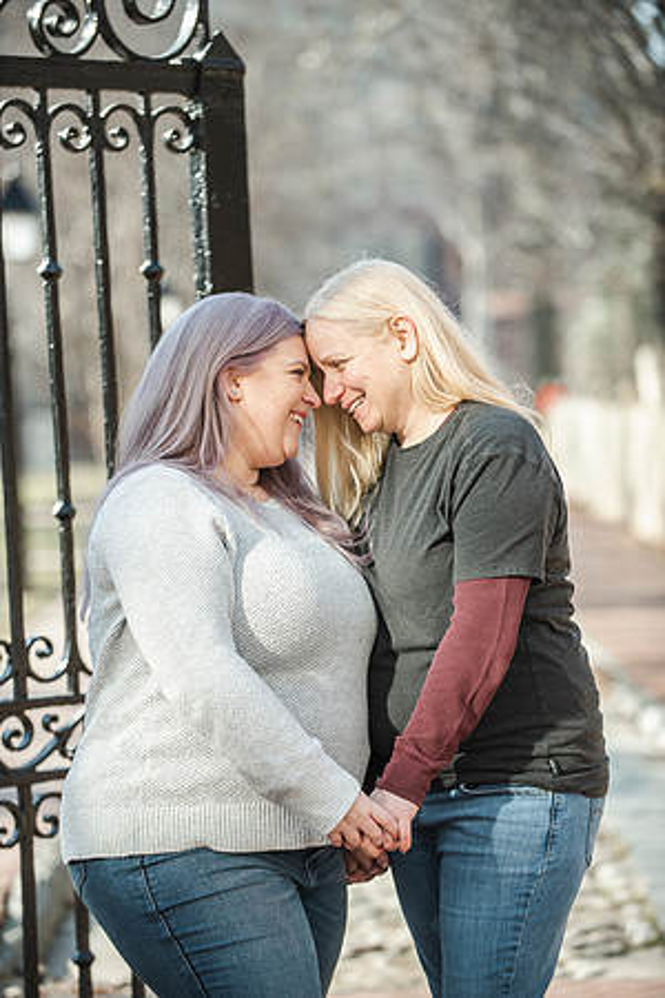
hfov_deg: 11.4
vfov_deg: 17.1
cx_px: 332
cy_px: 499
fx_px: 3325
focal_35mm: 120
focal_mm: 120
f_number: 3.2
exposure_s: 1/2000
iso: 640
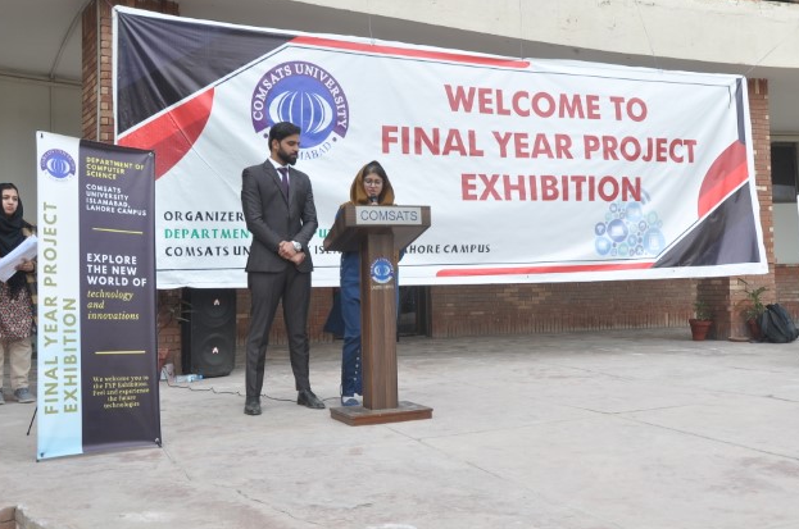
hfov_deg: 52.3
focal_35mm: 37
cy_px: 263
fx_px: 810
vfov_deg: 36.2
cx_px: 450
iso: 200
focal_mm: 21
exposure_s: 1/60
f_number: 10
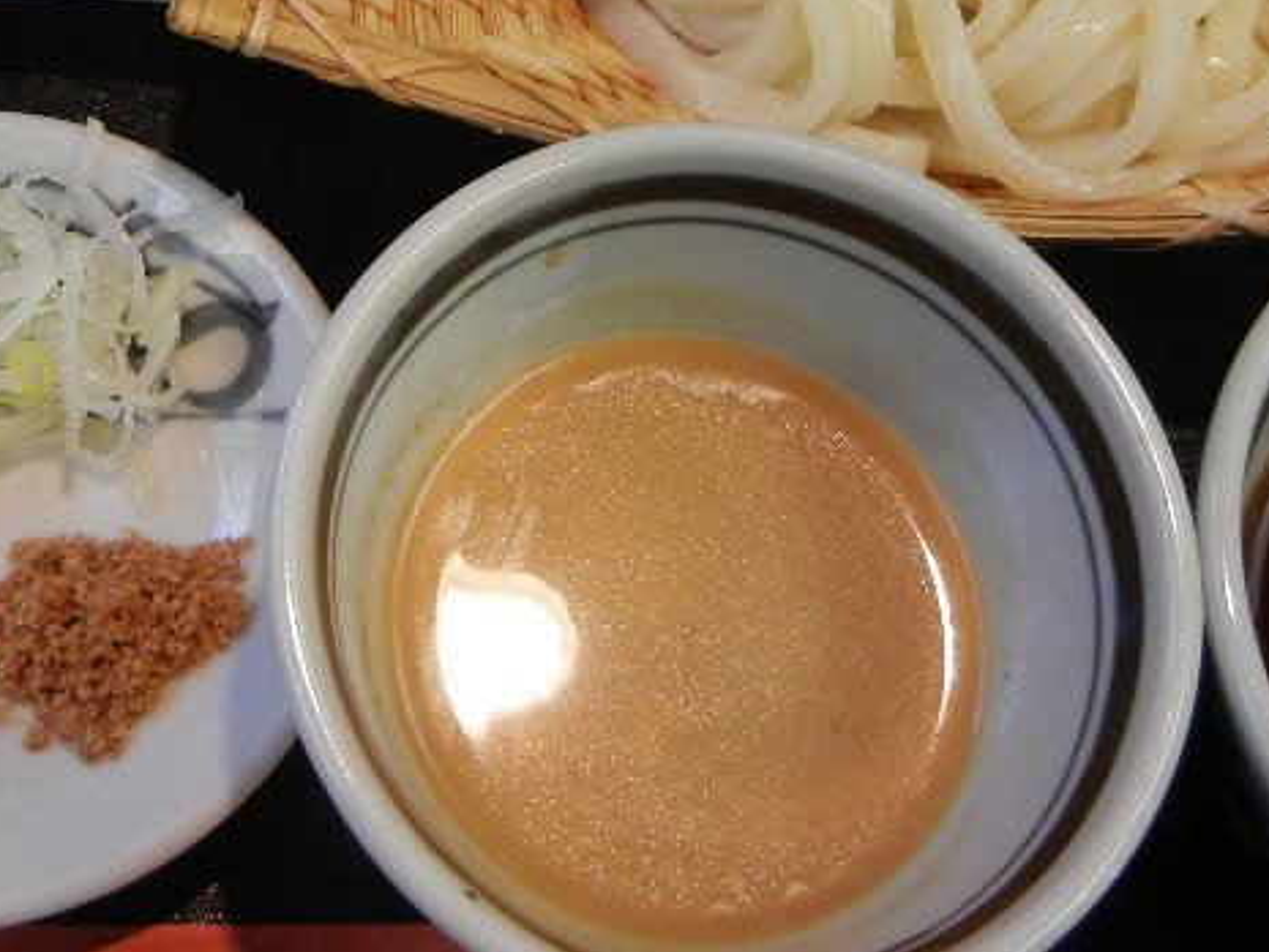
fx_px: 2420
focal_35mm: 66
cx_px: 284
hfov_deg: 28.8
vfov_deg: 21.9
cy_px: 145
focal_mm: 5.4
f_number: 3.5
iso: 332
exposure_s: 1/30
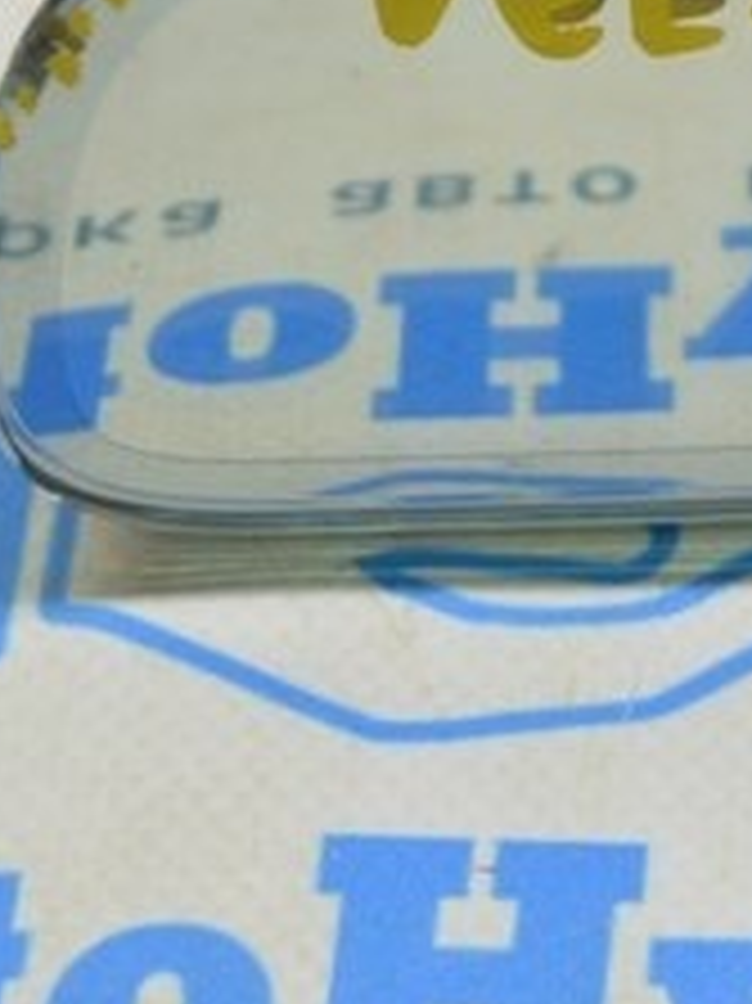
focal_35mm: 225
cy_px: -376
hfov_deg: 6.4
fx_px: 6523
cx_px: 1513
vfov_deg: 8.6
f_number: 5.6
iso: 400
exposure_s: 1/20
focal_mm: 34
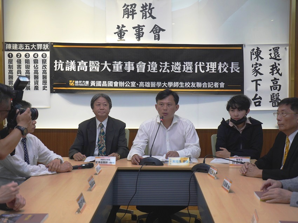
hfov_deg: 34.4
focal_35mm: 56
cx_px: 149
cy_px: 112
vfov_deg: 26.1
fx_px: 482
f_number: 2.8
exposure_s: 1/125
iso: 400
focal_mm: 28
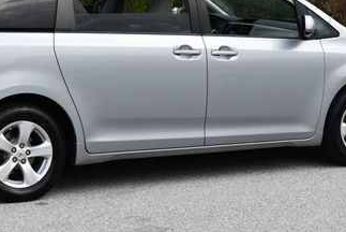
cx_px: 117
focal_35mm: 115
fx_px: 1106
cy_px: 26
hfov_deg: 17.7
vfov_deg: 11.9
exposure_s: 1/250
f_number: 7.1
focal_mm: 29
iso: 200
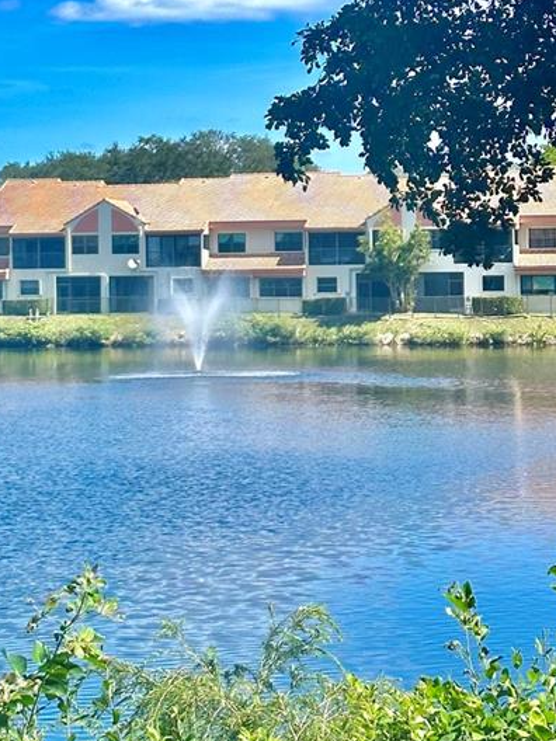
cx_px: 98
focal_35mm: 109
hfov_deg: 13.5
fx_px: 2334
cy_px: 254
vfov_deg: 18.0
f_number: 1.78
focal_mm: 6.86
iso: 64
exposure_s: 1/3367
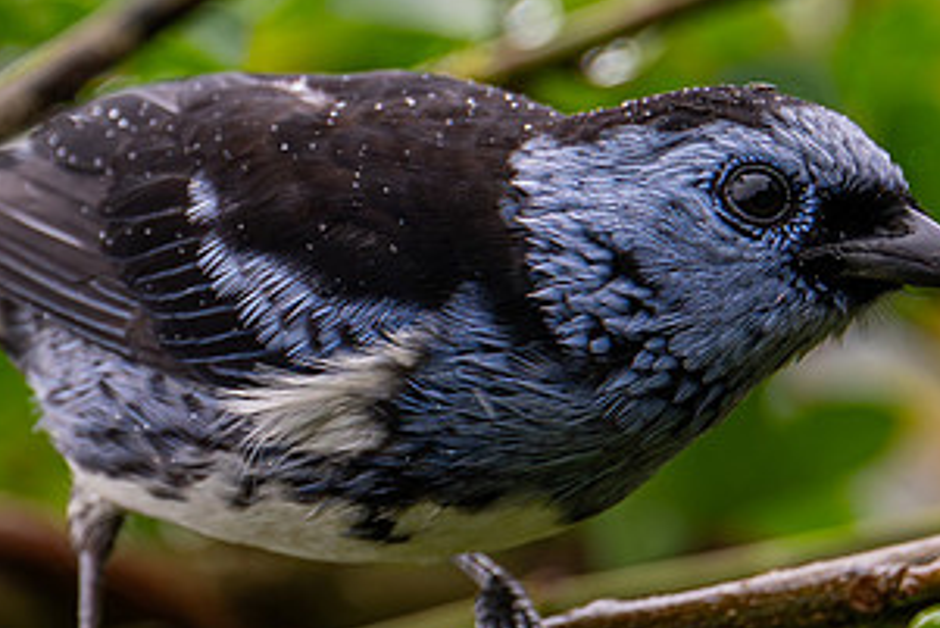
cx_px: 736
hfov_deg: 1.0
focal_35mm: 2160
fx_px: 56424
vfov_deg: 0.6
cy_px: 514
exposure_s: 1/500
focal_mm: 560
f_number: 6.3
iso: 800
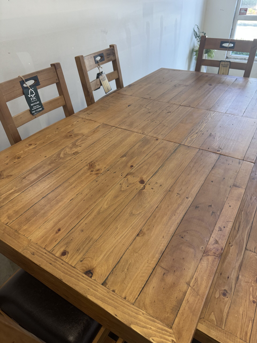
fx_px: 238
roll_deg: +0.8
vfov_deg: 71.6
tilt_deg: -36.0
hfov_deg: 56.8
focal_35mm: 24
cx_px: 128
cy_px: 172
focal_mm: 6.76
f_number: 1.78
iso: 200
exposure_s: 1/120
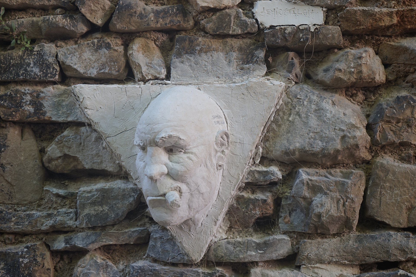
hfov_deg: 39.6
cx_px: 208
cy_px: 138
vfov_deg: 27.0
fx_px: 578
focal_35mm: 50
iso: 500
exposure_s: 1/160
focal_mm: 50
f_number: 4.5
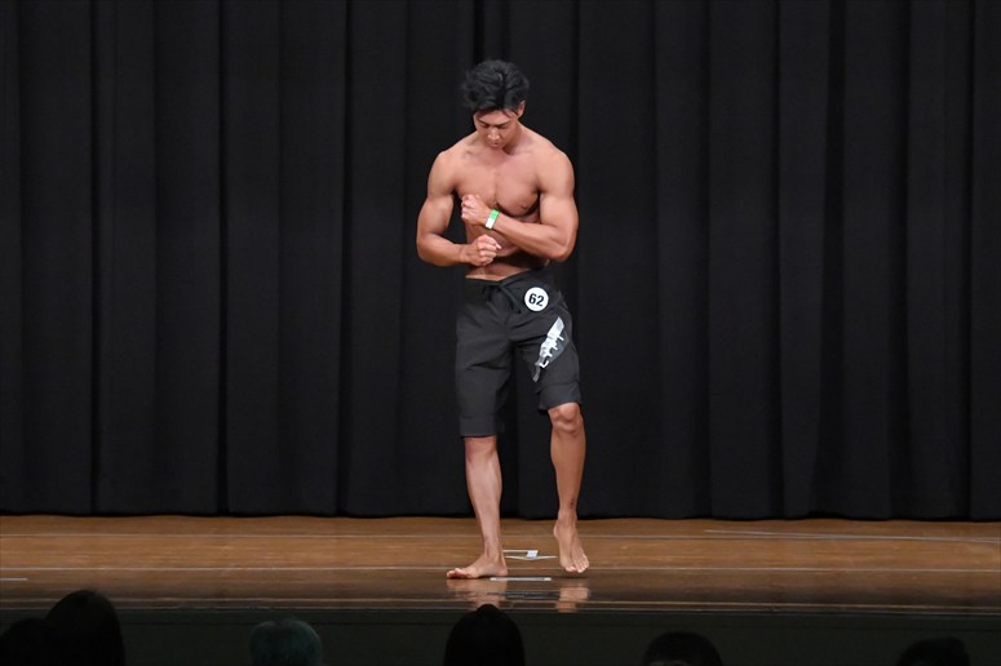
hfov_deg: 10.2
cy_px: 333
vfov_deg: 6.8
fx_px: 5614
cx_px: 500
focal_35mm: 202
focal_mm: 135
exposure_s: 1/400
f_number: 5.6
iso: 8000
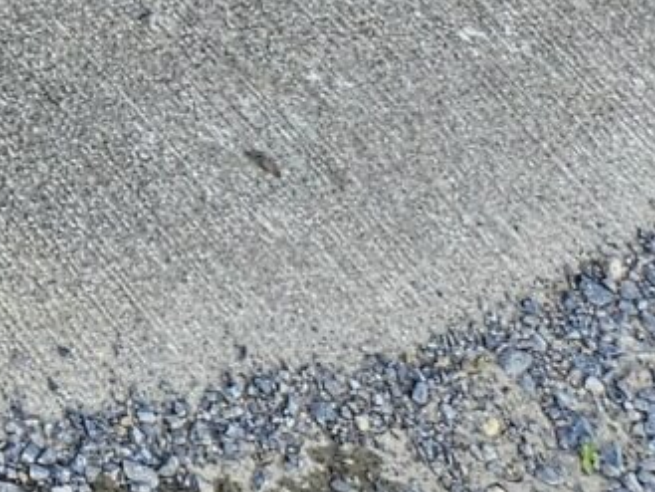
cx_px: -1465
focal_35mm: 179
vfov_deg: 7.0
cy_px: -1247
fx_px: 3388
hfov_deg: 8.7
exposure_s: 1/120
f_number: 1.8
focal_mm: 5.4
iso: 40
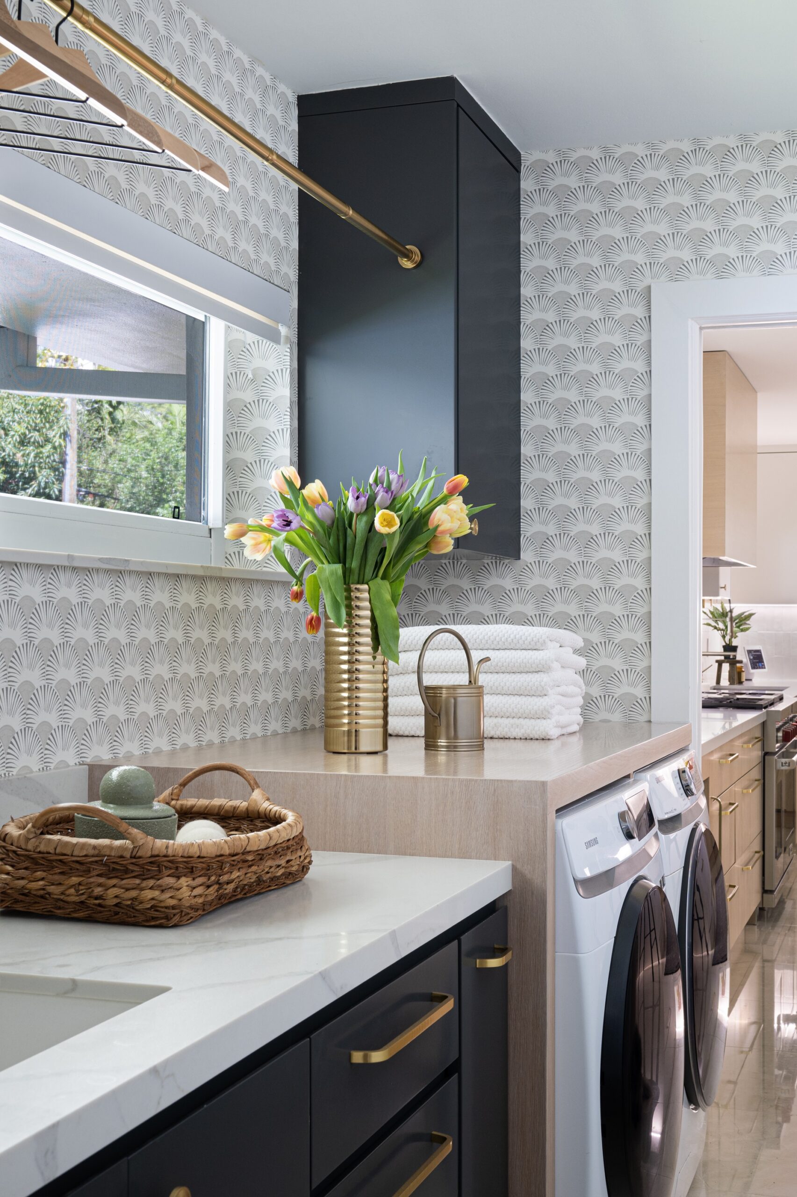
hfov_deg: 29.8
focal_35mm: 45
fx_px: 1495
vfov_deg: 43.6
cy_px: 598
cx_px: 398
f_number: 9
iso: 200
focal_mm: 30
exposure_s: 1/1.25
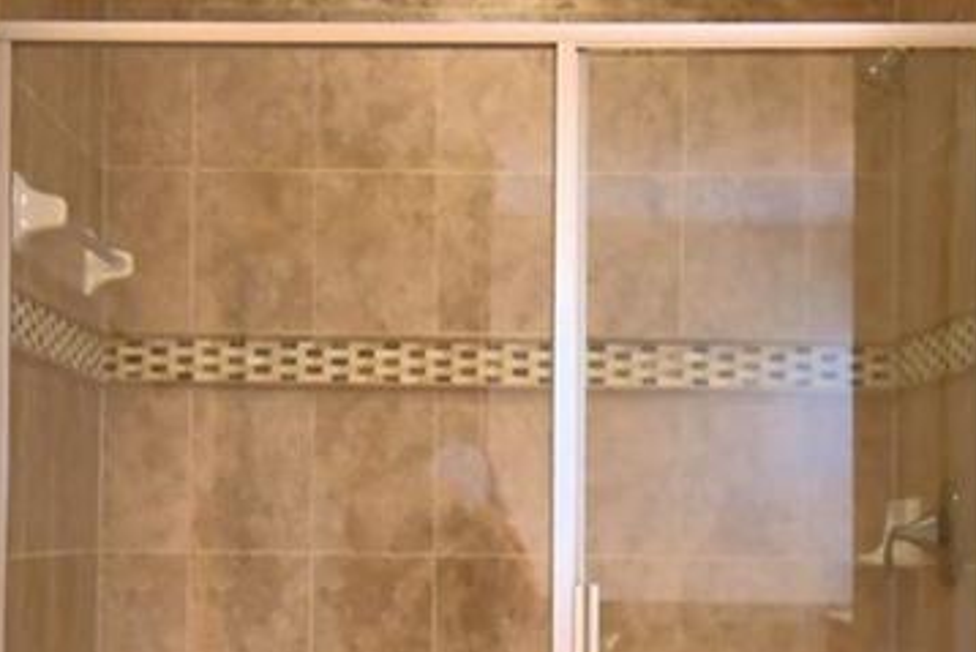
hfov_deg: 30.1
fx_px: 1817
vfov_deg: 20.2
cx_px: 447
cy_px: 491
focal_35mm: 67
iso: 400
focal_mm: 10
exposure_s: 1/40
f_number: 4.5
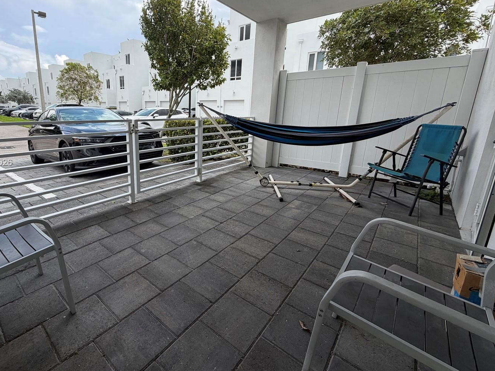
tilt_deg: -13.0
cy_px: 163
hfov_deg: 89.8
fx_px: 243
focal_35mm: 17
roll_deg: -0.6
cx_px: 196
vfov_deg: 74.4
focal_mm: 2.22
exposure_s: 1/590
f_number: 2.2
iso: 40
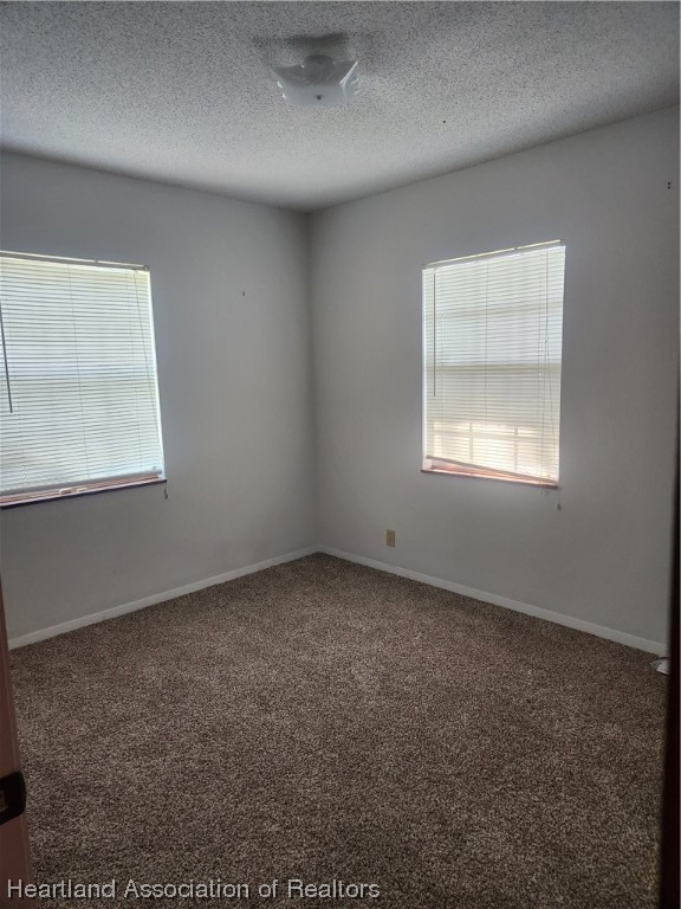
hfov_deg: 58.9
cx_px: 340
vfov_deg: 73.9
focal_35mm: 23
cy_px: 454
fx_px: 603
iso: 200
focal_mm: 5.4
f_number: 1.8
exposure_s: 1/180
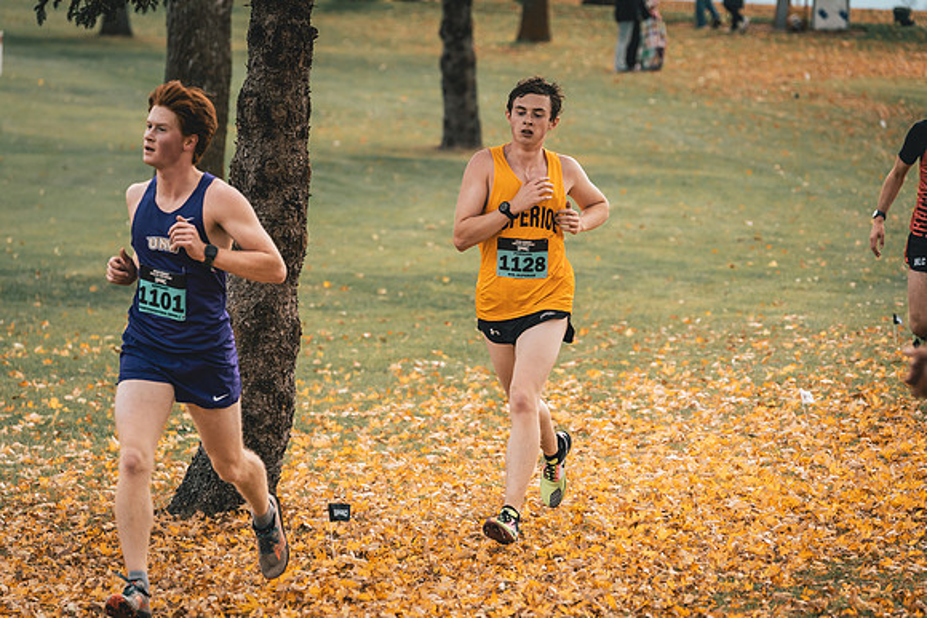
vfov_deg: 5.6
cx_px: 463
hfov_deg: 8.4
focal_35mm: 245
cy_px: 309
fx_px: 6300
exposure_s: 1/1000
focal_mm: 223
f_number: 6.3
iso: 400
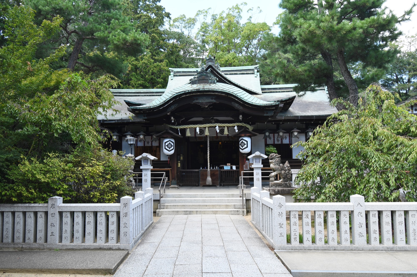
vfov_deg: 43.5
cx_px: 208
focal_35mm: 30
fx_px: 347
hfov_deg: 62.0
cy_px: 138
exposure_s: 1/30
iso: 100
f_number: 8
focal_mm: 20
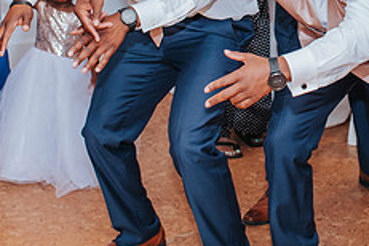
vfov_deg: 12.8
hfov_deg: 19.4
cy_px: -17
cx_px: 265
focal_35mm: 105
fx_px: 1076
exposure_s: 1/200
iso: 800
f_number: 3.5
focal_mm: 35
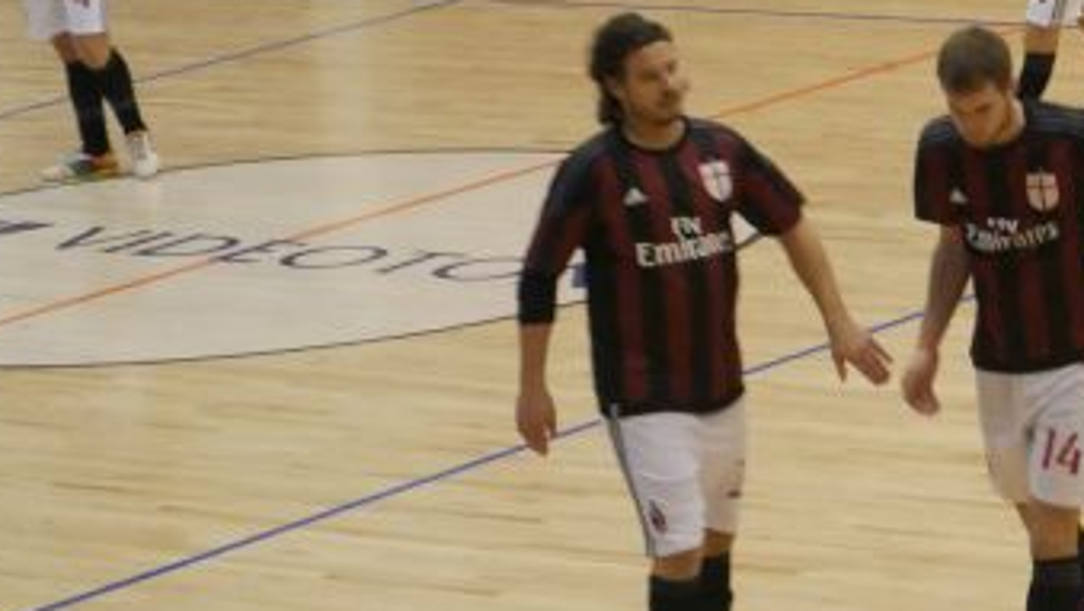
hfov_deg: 8.6
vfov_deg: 4.9
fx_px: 7131
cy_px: 16
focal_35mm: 248
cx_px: 1062
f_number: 5.6
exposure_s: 1/100
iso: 3200
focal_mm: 42
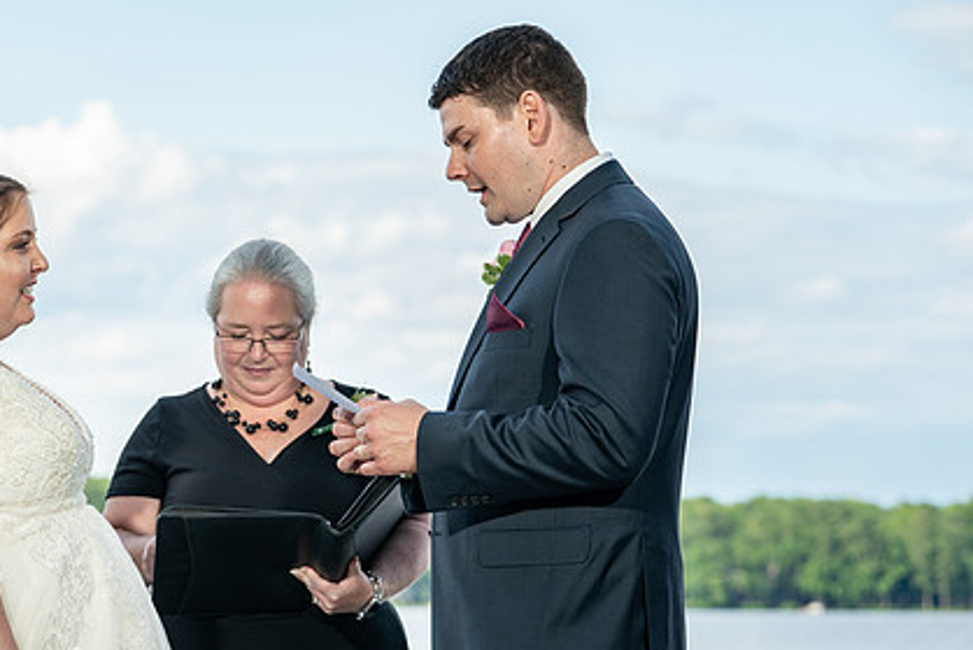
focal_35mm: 151
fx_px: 4082
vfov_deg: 9.1
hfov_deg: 13.6
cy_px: 432
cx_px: 303
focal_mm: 108
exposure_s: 1/200
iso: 100
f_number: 5.6
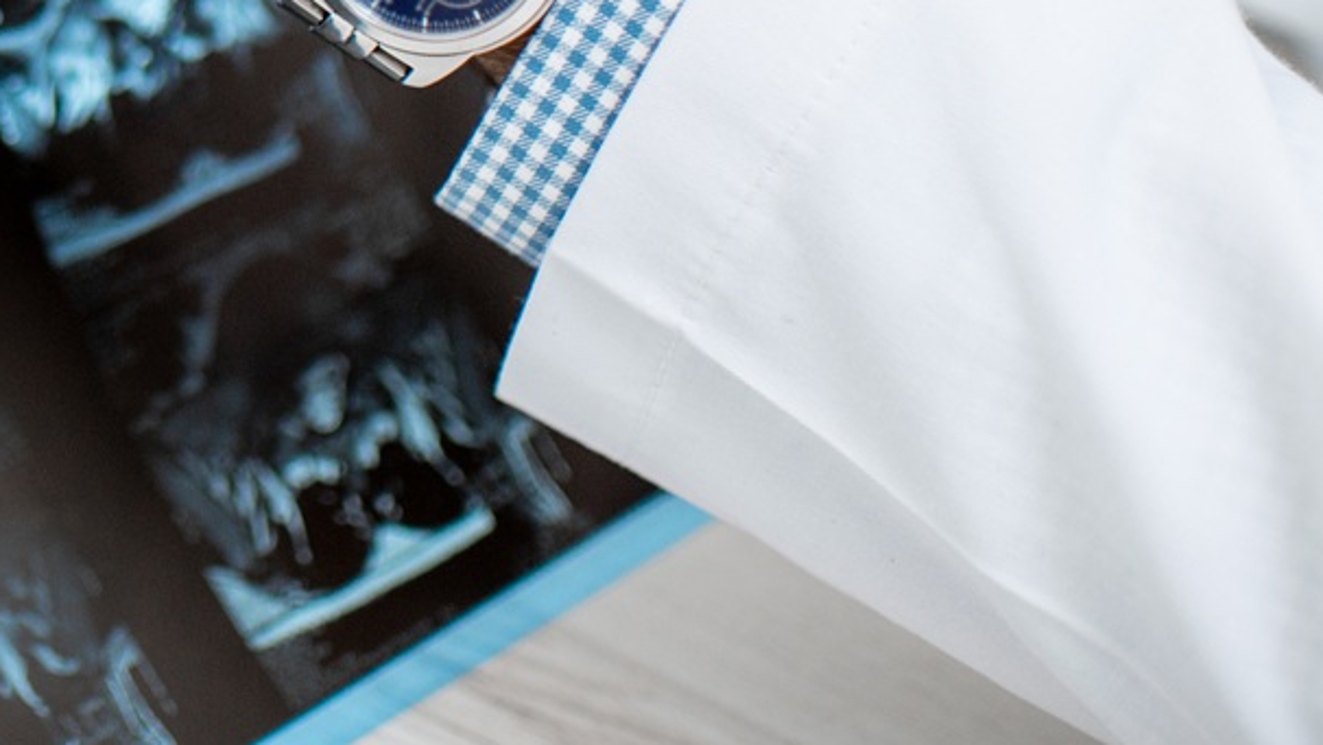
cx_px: -531
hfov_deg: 16.5
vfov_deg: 9.4
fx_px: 4245
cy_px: -693
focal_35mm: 121
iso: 320
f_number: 2.2
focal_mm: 35
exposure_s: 1/200
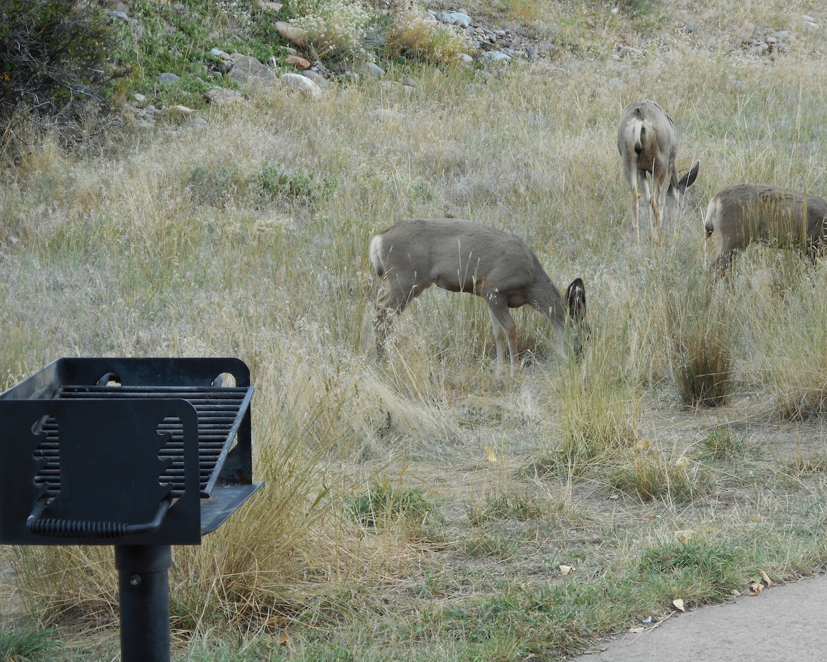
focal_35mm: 151
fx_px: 3696
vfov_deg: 10.2
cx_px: 456
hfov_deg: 12.8
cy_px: 310
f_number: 6.1
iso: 110
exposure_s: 1/60
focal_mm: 23.9
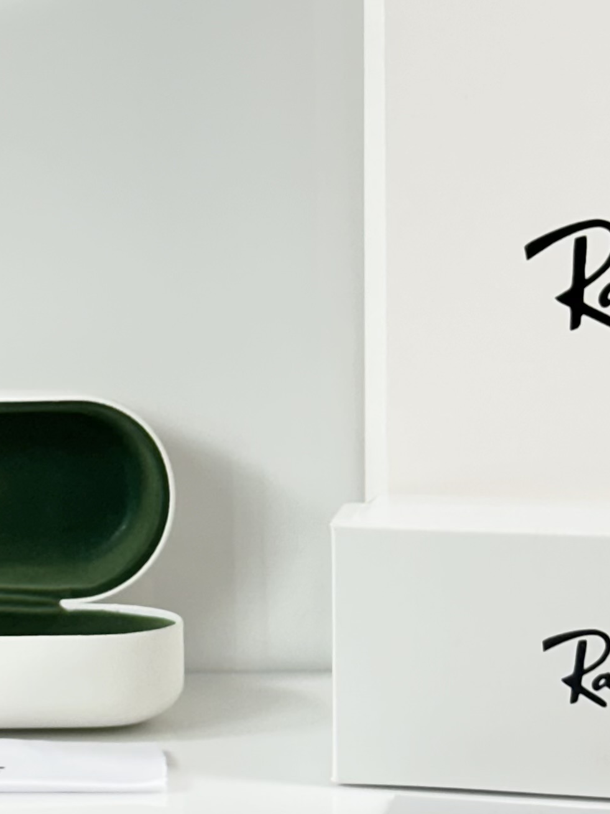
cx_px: 67
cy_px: 278
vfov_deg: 13.3
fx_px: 3477
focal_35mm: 148
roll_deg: -0.2
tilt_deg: -7.2
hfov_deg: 10.0
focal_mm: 6.86
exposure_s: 1/100
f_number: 1.78
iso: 64
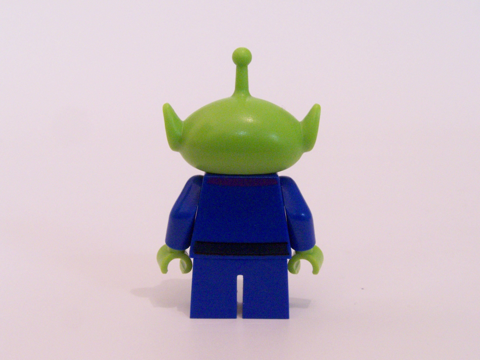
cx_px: 240
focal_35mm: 59
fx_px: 818
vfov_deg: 24.8
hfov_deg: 32.7
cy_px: 180
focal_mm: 9.8
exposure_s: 1/4
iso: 400
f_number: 8
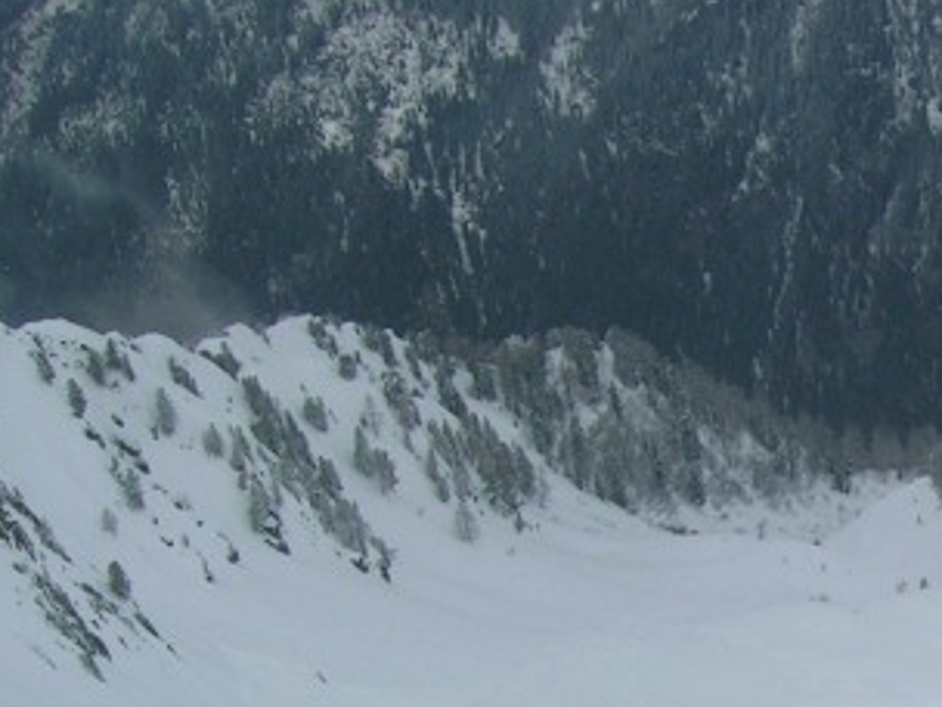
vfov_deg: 15.5
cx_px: 1125
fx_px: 2504
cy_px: 837
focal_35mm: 92
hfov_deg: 20.0
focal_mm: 5.4
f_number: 4.8
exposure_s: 1/1389
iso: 50
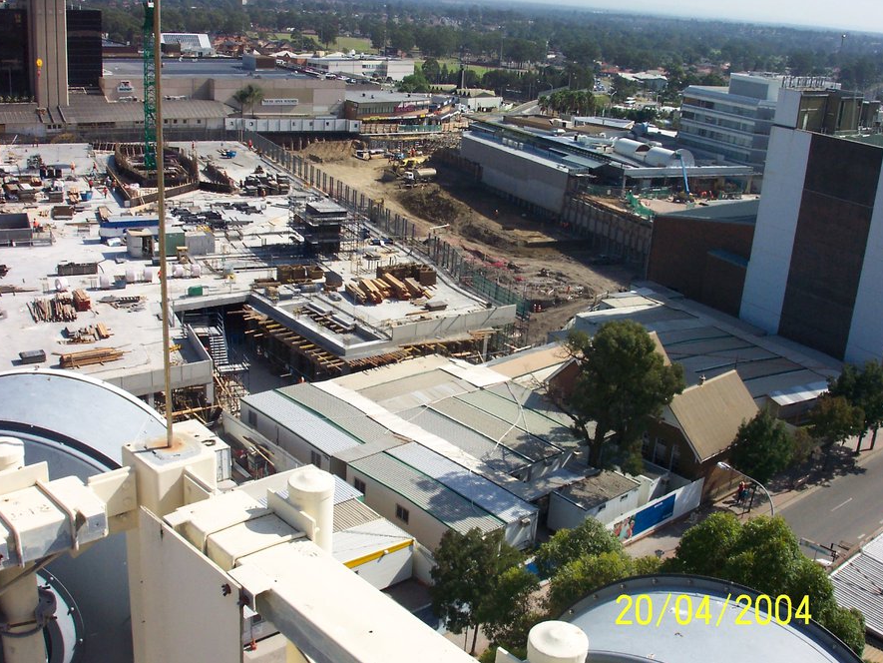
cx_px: 422
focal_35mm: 38
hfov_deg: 49.0
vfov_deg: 37.7
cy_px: 332
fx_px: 969
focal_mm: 7.5
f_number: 9.5
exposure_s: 1/180
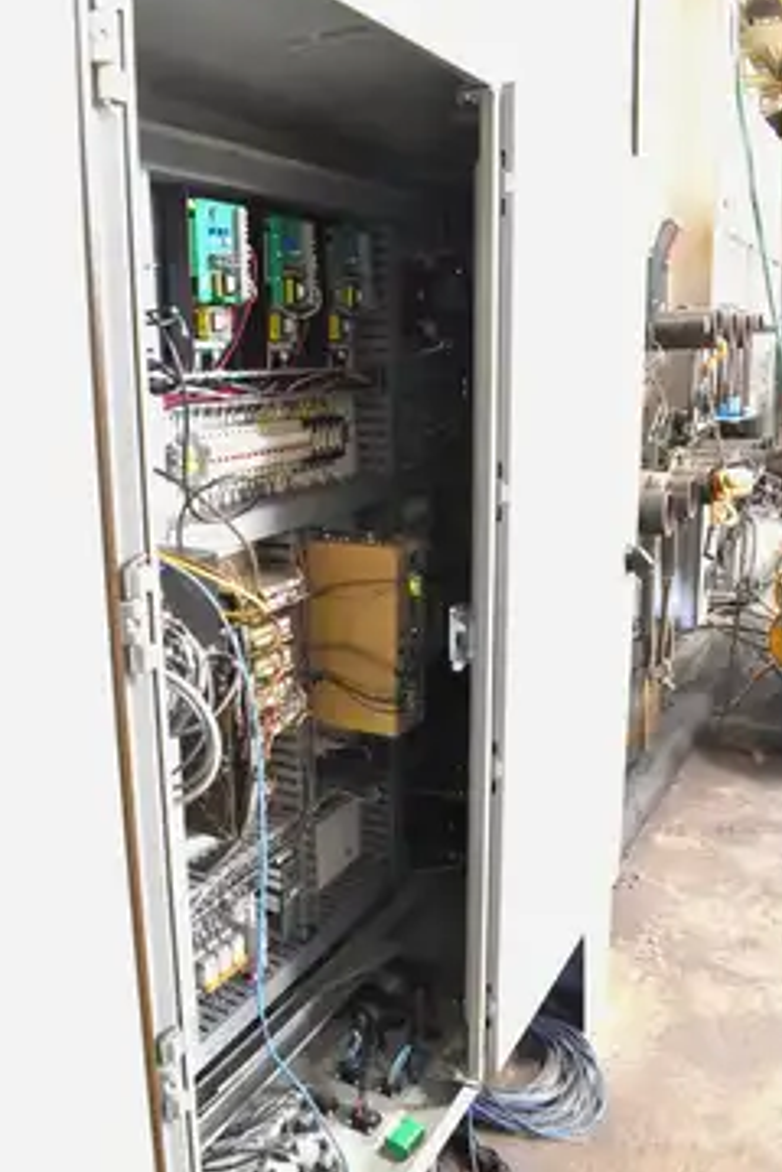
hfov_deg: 43.6
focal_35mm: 30
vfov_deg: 61.9
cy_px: 576
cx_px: 380
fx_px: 977
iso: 3200
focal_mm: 18
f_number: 10
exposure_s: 1/30
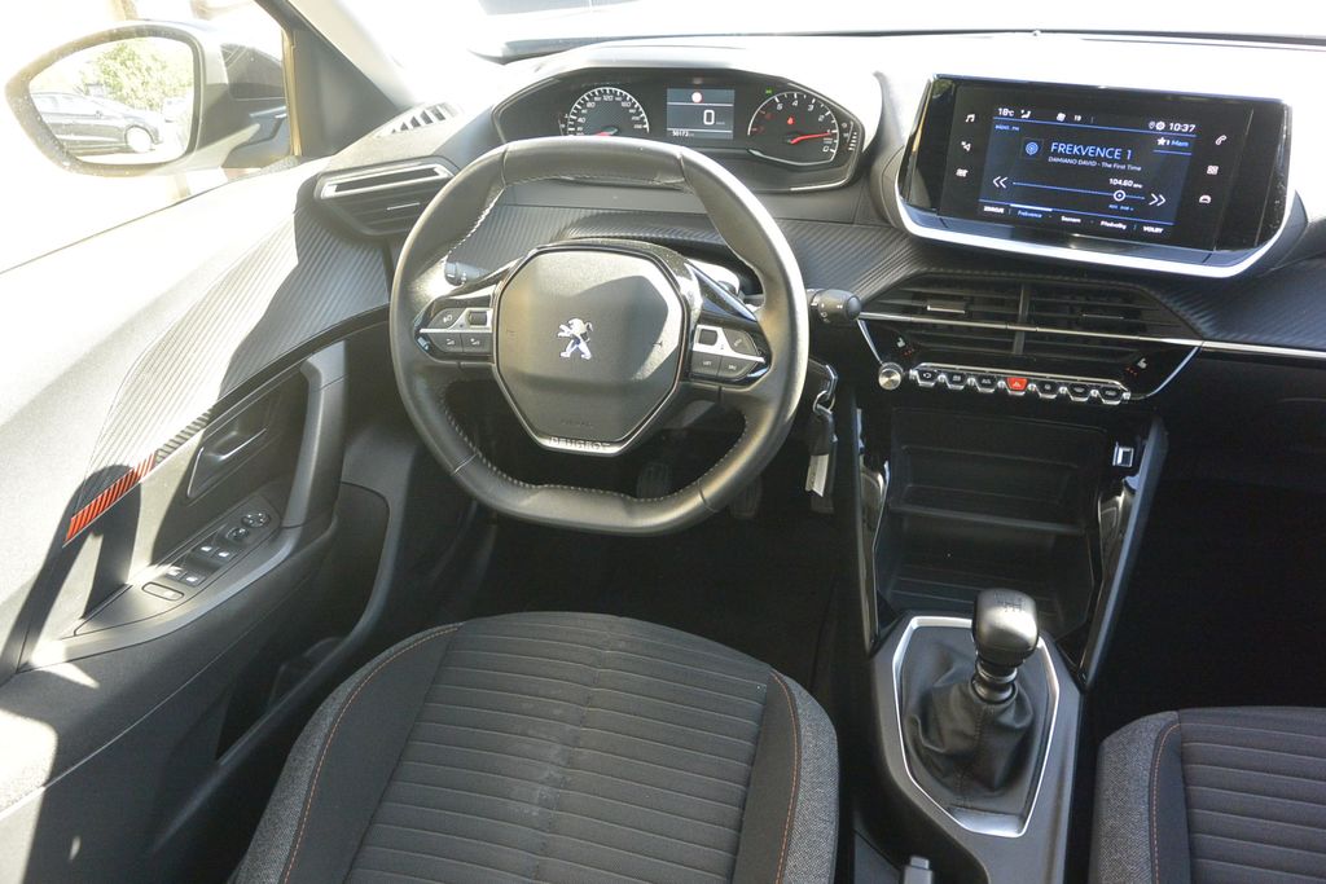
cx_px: 663
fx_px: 995
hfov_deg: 67.4
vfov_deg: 47.9
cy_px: 442
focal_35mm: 27
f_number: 3.5
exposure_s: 1/125
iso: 360
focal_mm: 10
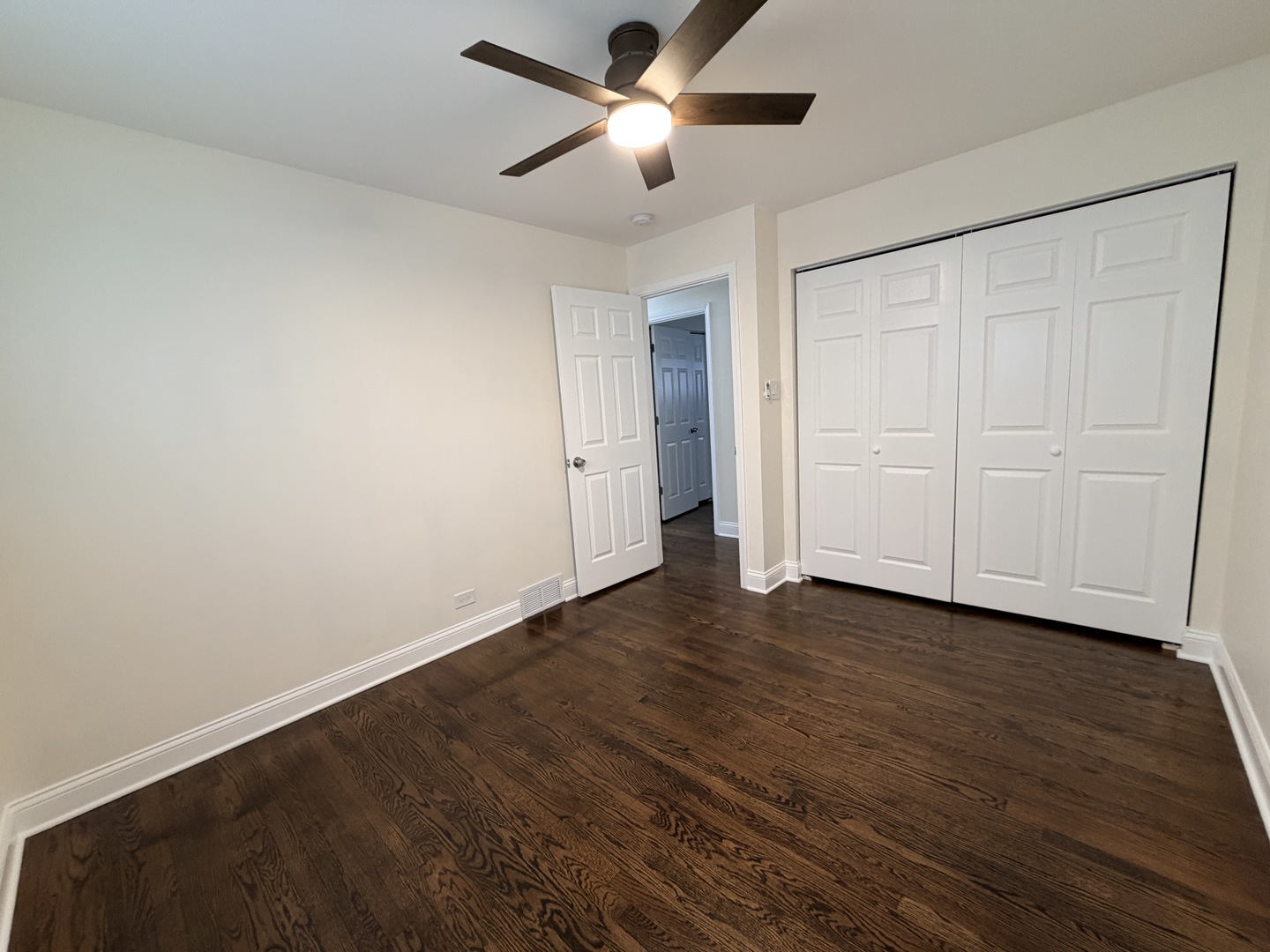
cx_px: 635
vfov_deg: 85.7
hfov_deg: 102.1
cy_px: 476
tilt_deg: -7.8
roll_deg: +4.4
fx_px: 514
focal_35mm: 14
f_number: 2.2
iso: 200
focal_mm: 2.22
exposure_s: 1/60
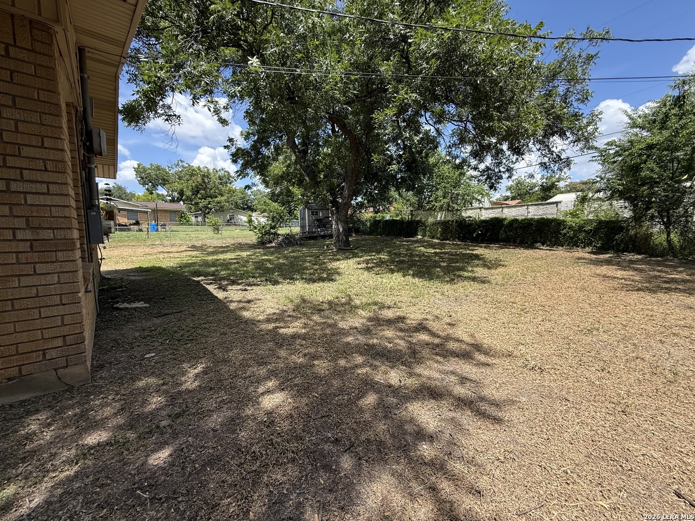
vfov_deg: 85.7
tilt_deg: -5.8
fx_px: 281
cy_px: 260
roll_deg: -0.6
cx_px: 348
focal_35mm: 14
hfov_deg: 102.1
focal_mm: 2.22
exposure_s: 1/1167
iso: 64
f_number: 2.2
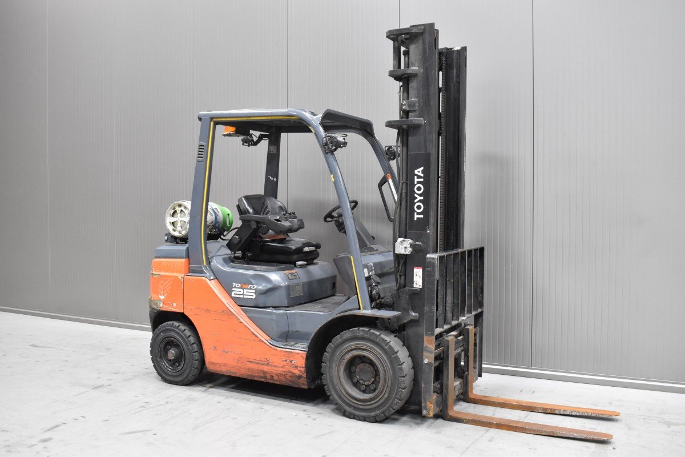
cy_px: 228
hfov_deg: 57.2
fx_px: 628
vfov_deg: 40.0
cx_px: 342
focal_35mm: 33
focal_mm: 22
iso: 1600
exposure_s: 1/20
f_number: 5
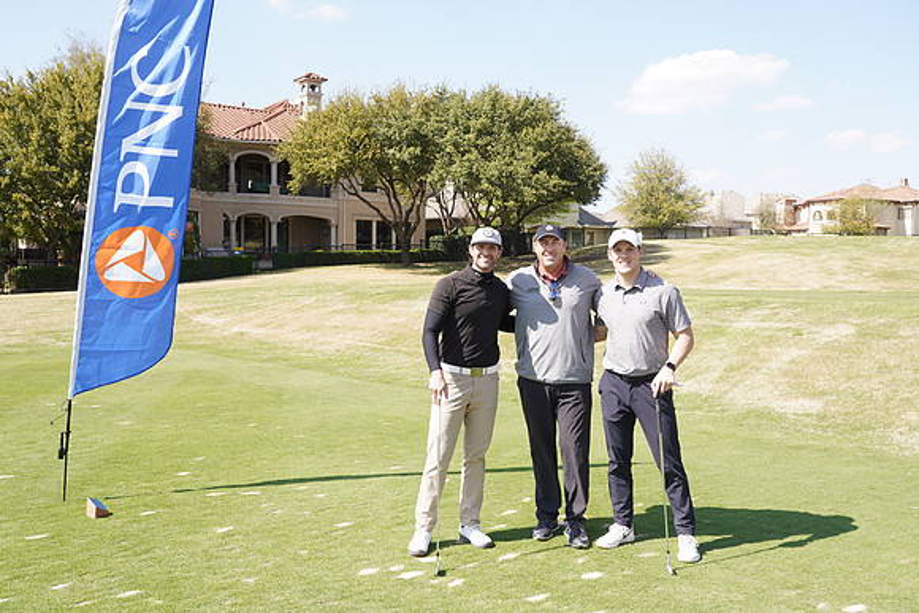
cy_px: 306
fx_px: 868
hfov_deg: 55.8
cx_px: 460
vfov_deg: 38.9
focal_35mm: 34
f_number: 7.1
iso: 160
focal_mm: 34
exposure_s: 1/200
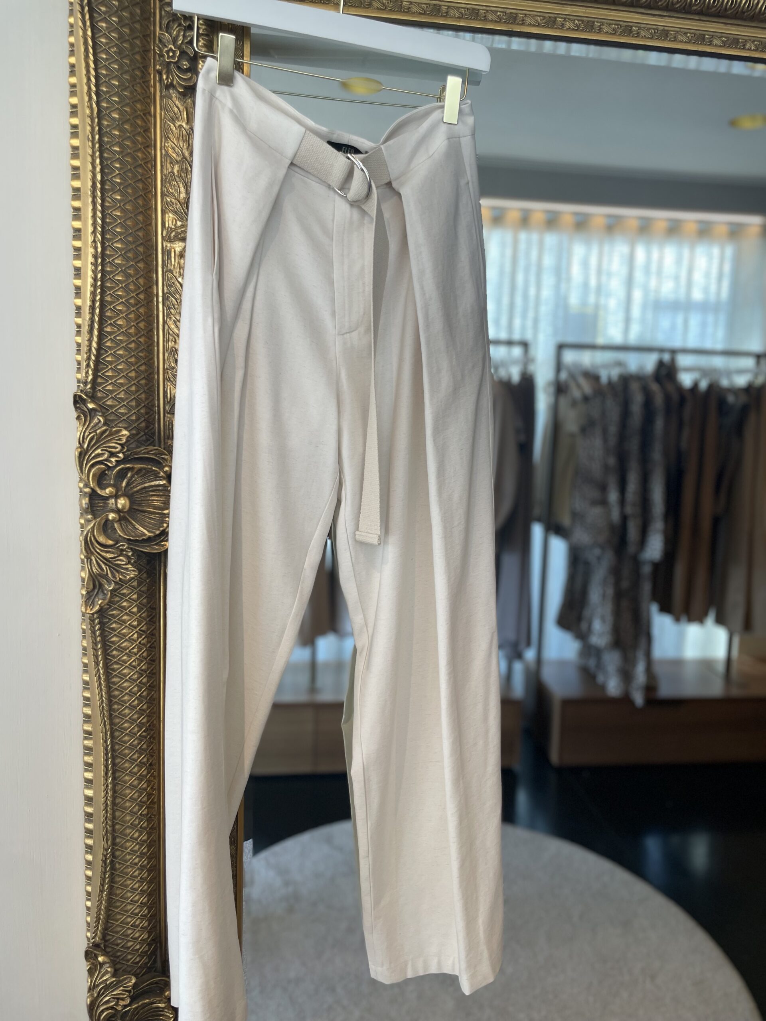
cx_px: 383
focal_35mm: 26
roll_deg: -2.2
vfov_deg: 67.3
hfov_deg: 53.1
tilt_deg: -7.0
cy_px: 510
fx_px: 767
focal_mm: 4.2
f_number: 1.6
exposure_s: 1/100
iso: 40
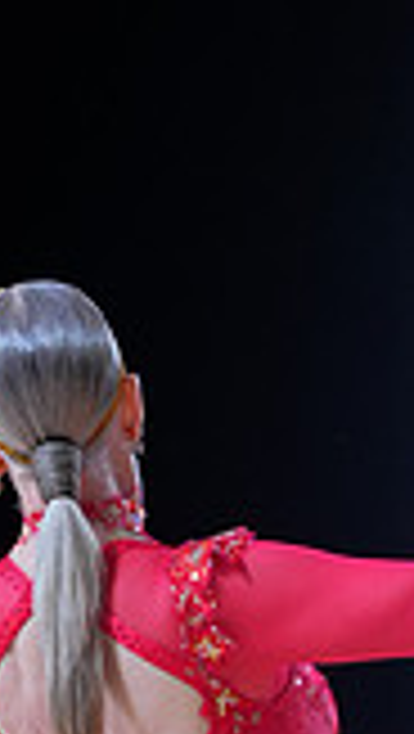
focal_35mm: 477
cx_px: 556
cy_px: 1013
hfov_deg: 2.6
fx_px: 9285
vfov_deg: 4.5
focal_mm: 128
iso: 400
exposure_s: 1/400
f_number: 4
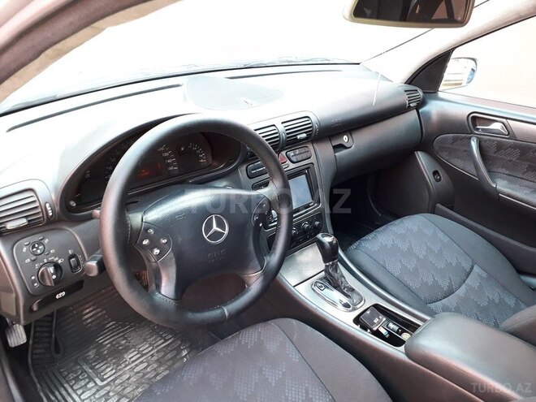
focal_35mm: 27
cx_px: 268
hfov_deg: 65.3
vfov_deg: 51.4
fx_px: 418
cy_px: 201
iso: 200
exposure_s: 1/33
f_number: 1.9
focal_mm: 3.6
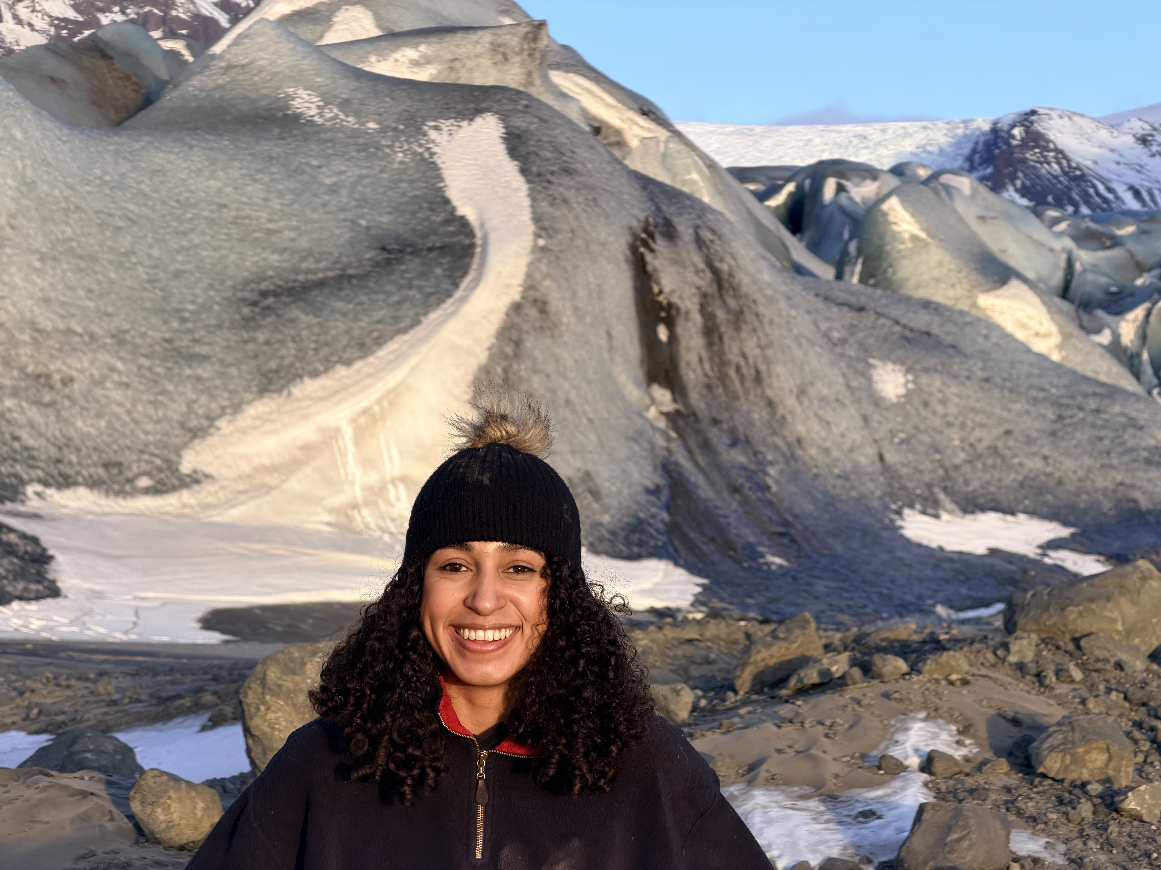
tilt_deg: +0.9
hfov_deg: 19.6
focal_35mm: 100
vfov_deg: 14.8
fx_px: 3354
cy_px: 435
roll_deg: -0.4
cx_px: 580
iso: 50
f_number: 2.8
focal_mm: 16.89
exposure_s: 1/247
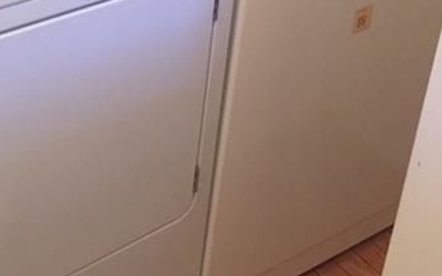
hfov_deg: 29.3
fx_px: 831
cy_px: -169
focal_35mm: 69
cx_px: 109
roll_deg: -5.1
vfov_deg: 16.7
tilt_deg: -20.1
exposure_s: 1/30
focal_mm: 4.15
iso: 40
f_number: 2.2
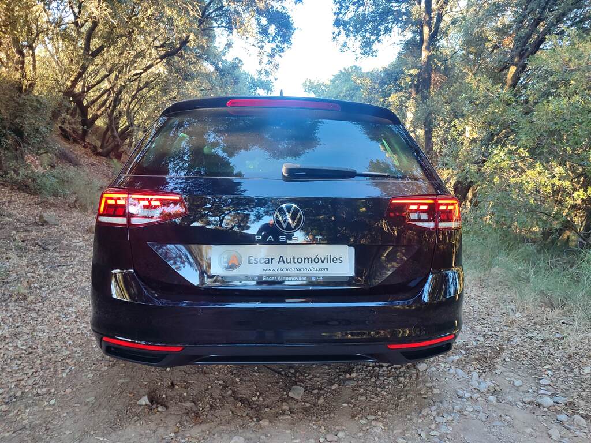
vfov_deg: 54.9
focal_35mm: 25
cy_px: 222
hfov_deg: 69.4
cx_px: 296
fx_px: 427
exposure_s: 1/50
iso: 112
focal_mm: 5.95
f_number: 1.89
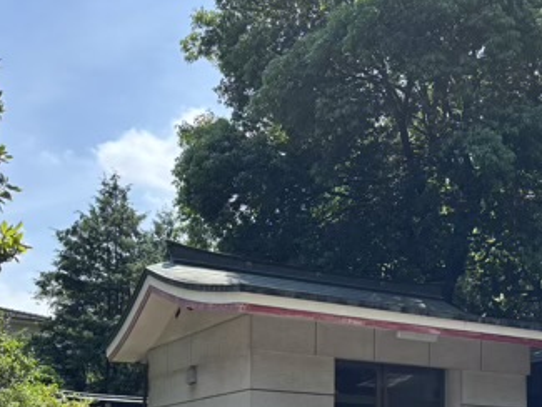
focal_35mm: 56
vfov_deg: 24.9
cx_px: 277
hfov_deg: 34.3
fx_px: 877
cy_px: 408
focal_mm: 5.96
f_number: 1.6
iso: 50
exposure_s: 1/1205
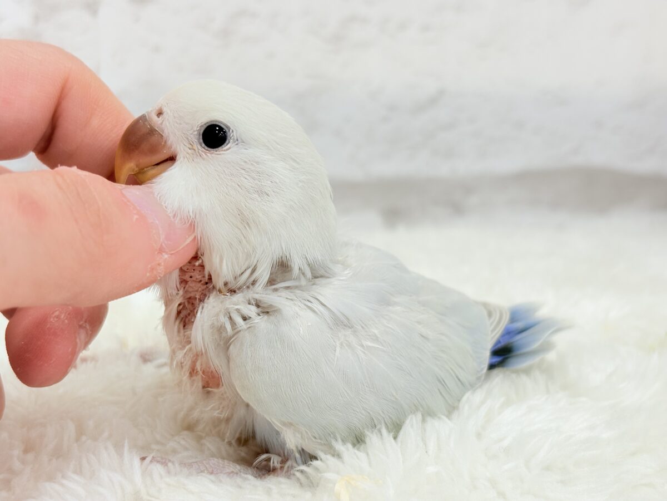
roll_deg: +0.8
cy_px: 250
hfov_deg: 36.8
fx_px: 1002
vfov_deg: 28.0
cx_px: 334
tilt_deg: -14.0
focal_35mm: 52
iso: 32
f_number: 1.6
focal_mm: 5.96
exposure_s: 1/50
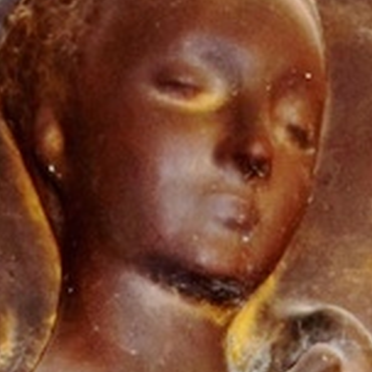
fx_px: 1980
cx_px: 192
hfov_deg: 10.7
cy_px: 1077
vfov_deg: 8.9
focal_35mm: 163
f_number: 4.2
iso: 800
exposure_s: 1/80
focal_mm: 19
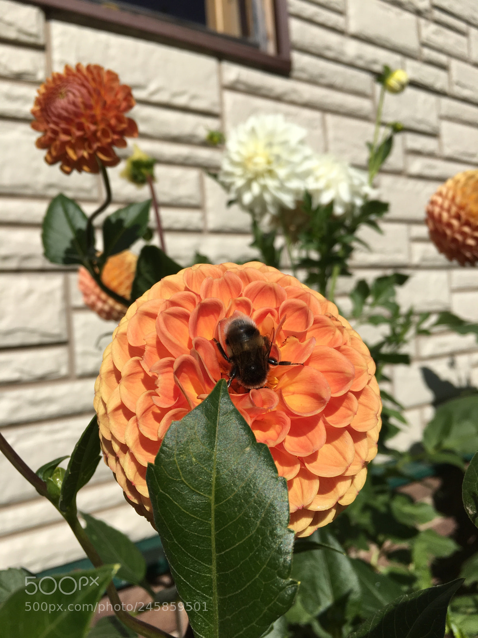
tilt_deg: -2.7
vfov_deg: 61.7
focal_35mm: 29
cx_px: 239
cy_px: 319
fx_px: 534
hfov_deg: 48.2
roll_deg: +3.4
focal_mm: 4.15
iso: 25
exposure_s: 1/2653
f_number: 2.2
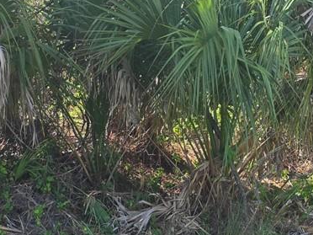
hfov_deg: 19.8
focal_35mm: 99
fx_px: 895
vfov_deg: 14.9
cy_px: 85
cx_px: 194
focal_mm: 6.3
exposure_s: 1/1384
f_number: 1.7
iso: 80
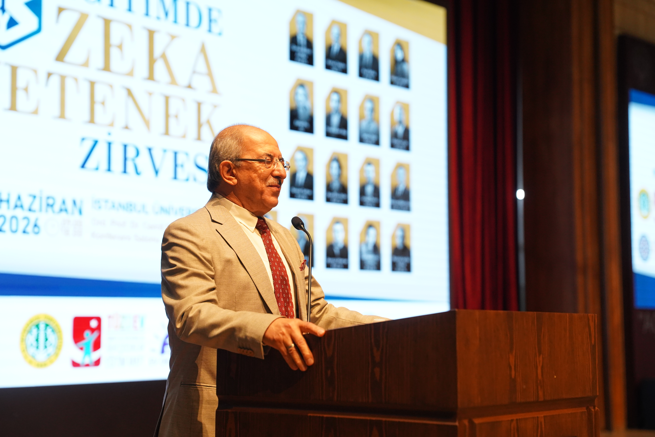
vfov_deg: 20.6
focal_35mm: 66
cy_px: 218
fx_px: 1201
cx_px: 328
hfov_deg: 30.5
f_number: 2.8
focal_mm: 66
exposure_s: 1/400
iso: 3200
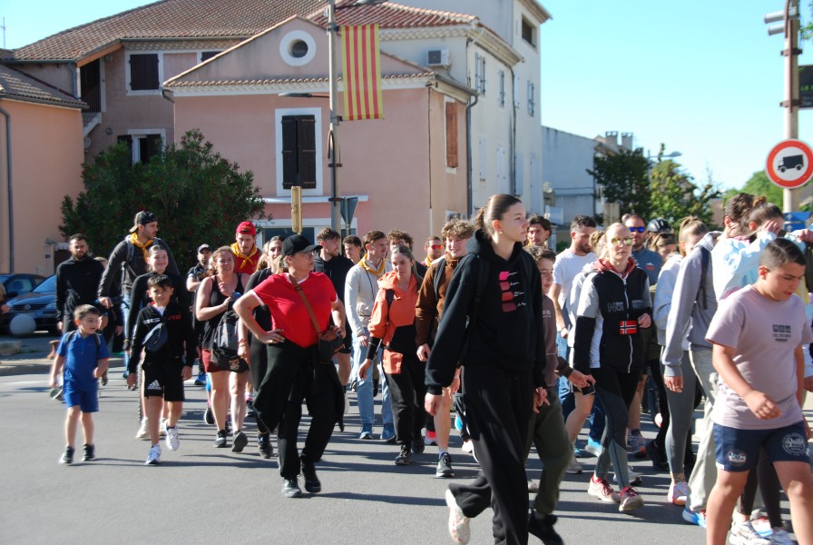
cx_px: 406
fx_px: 1560
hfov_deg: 29.2
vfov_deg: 19.8
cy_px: 272
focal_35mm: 69
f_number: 6.3
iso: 100
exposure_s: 1/160
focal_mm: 46
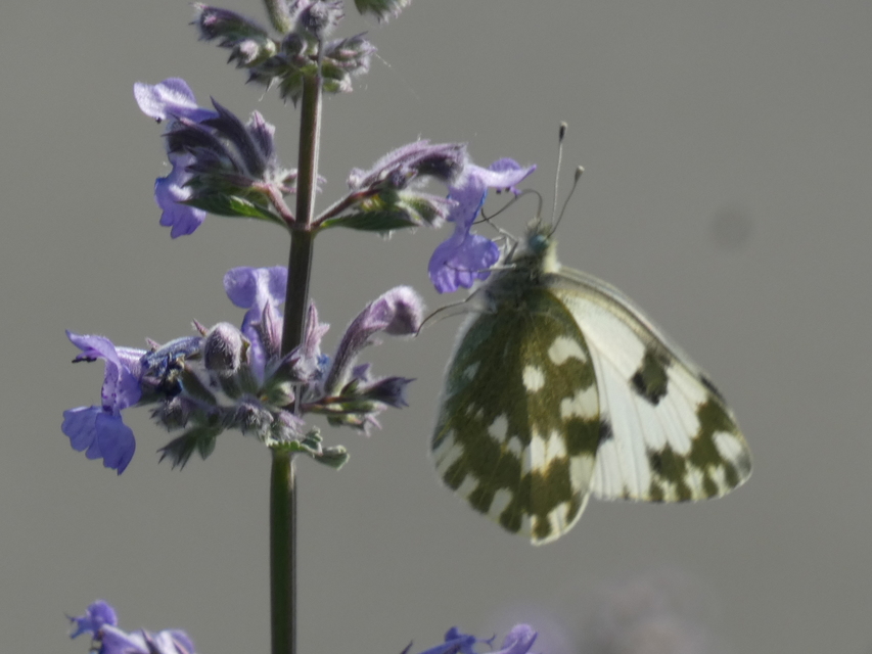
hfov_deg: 2.3
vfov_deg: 1.7
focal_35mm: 855
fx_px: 21541
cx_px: 436
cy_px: 327
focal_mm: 153.1
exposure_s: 1/160
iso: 80
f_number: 5.6
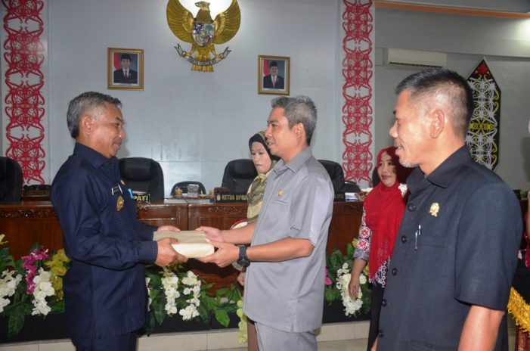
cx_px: 265
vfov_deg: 39.8
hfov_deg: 57.3
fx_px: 485
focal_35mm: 33
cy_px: 176
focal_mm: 22
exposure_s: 1/60
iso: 800
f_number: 3.5
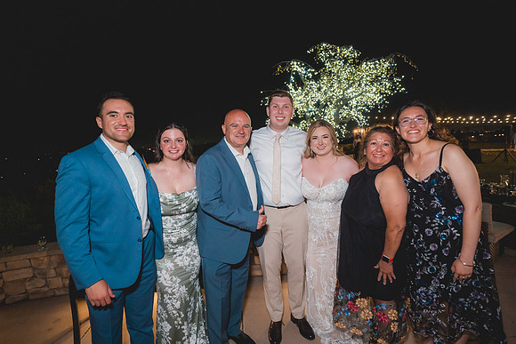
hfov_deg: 90.0
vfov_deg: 67.4
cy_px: 172
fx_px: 258
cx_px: 258
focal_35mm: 18
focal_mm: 18
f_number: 2.8
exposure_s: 1/80
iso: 1600
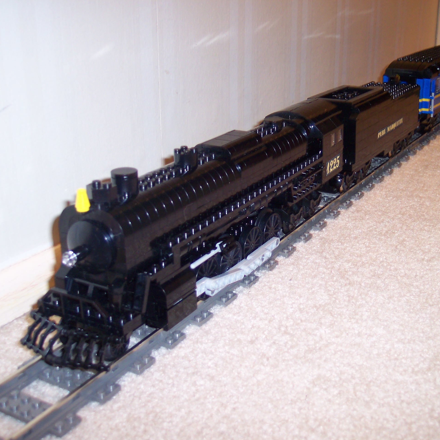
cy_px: 221
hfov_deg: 37.4
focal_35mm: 45
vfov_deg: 37.6
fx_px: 647
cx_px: 267
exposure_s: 1/30
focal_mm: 8
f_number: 2.8
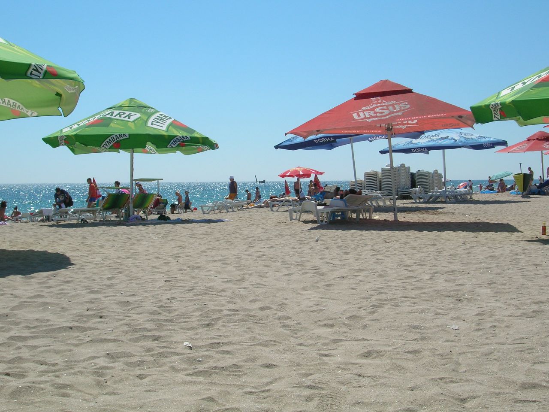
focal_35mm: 46
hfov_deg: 41.2
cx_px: 274
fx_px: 730
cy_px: 206
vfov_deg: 31.5
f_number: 5.4
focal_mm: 7.7
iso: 50
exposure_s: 1/572
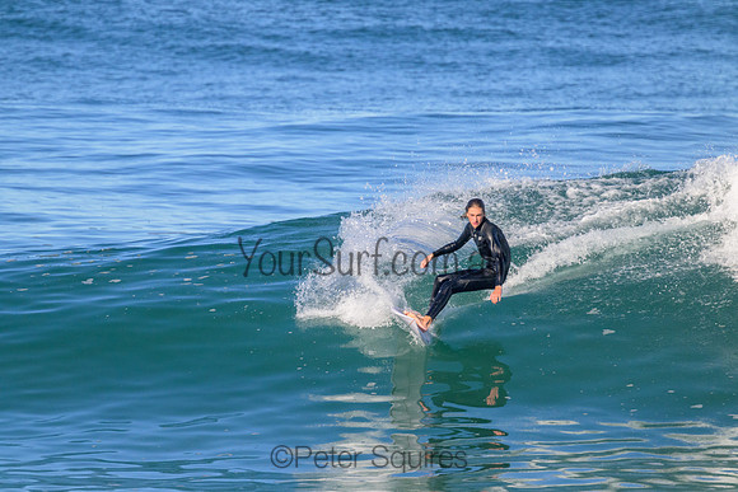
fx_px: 16403
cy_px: 246
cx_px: 369
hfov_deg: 2.6
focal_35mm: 800
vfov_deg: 1.7
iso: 1800
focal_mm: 800
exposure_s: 1/2000
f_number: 11
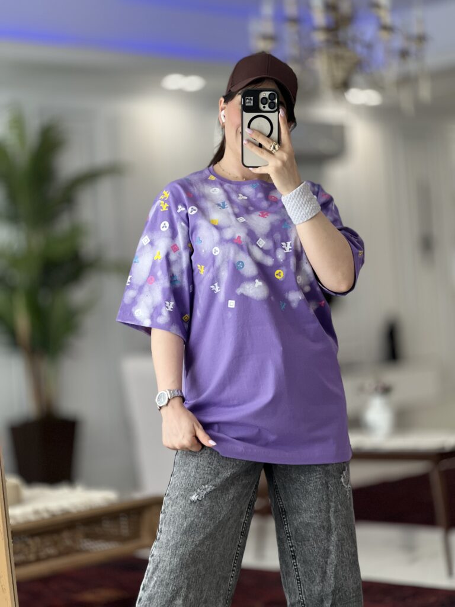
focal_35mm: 77
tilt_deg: -16.3
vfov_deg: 25.3
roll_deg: +5.8
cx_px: 228
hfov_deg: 19.1
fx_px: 1349
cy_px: 304
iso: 160
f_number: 2.8
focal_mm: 9
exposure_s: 1/100
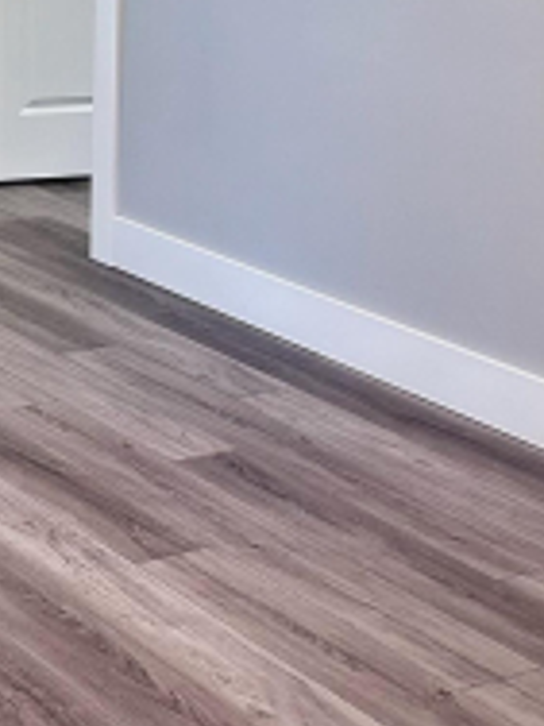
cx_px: -392
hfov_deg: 15.3
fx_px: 1781
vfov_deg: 21.3
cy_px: -158
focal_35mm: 85
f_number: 1.78
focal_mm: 6.86
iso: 200
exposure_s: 1/60
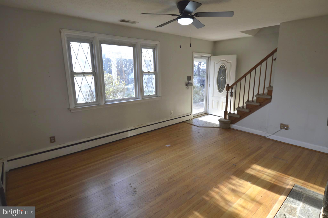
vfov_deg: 67.3
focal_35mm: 18
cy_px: 109
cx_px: 164
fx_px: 164
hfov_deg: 90.1
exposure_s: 1/60
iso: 110
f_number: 5.6
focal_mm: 12
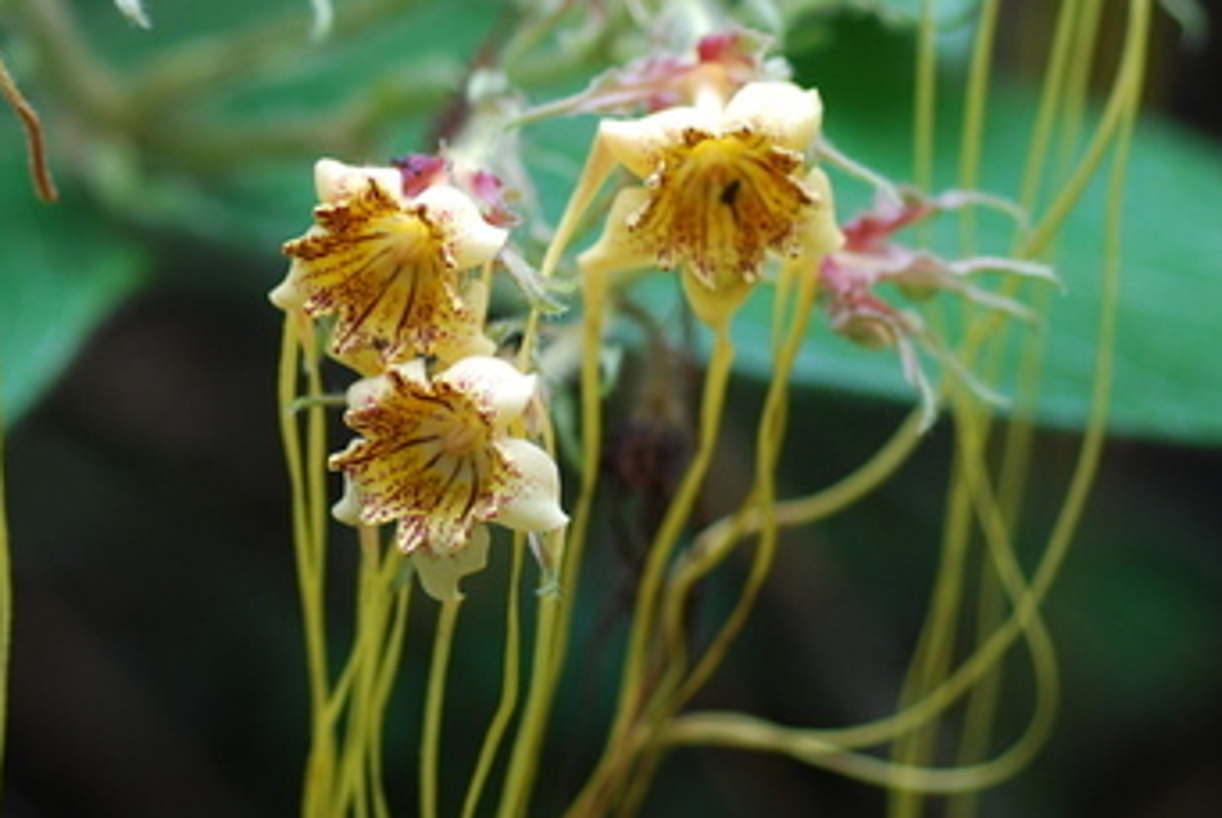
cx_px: 465
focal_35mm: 158
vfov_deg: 8.7
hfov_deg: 13.0
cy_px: 225
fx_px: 5370
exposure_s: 1/125
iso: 250
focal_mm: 60
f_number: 3.3
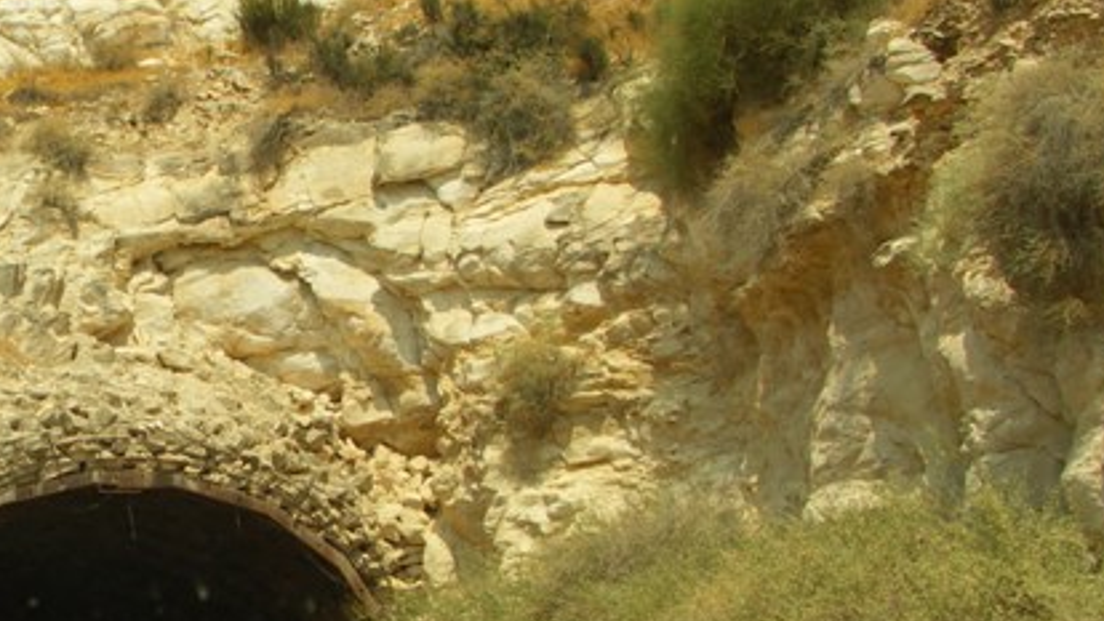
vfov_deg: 20.3
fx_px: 1727
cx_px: 77
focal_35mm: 59
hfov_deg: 33.3
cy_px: 453
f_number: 5.6
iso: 50
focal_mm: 7.2
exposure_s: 1/250
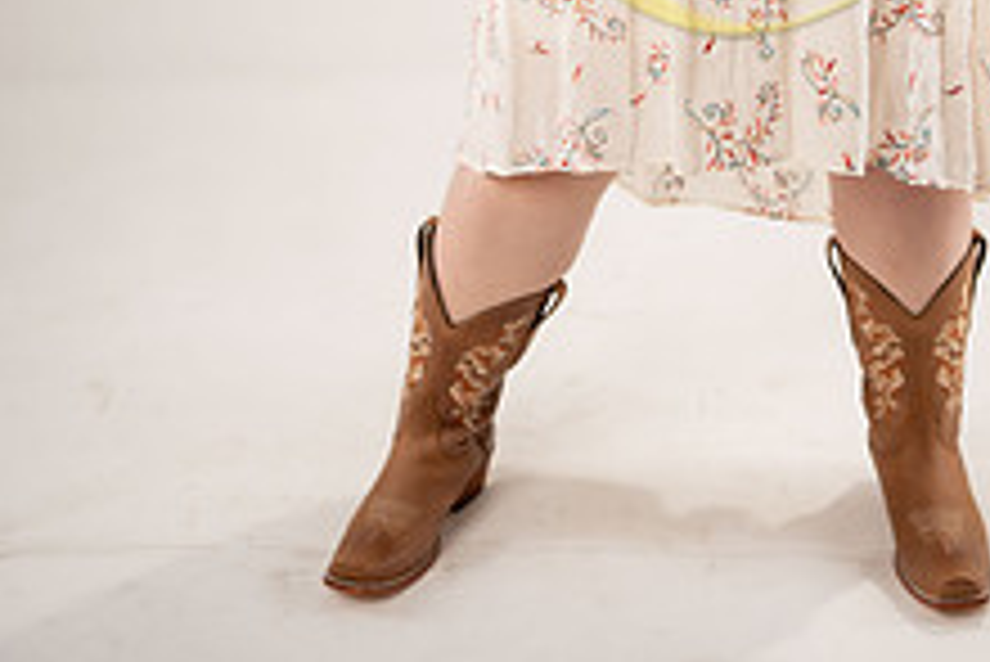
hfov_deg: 23.5
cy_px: -293
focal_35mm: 86
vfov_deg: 14.9
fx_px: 2366
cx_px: 670
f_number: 2.5
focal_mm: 42
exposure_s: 1/400
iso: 250
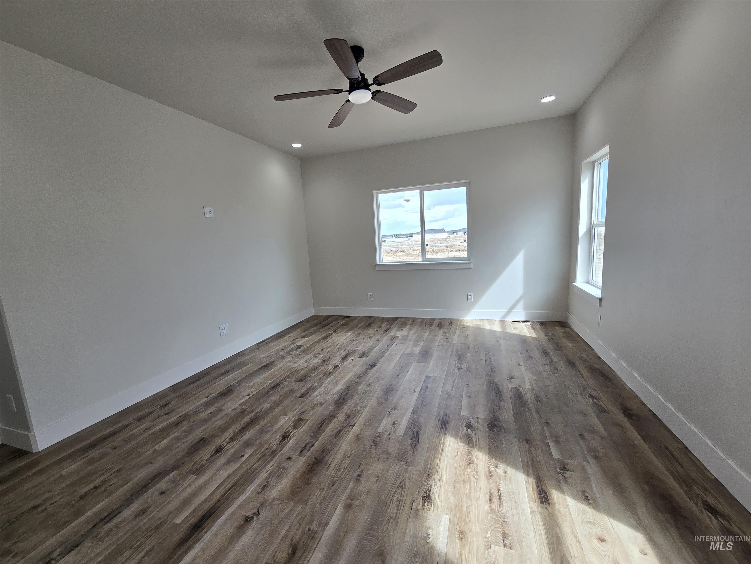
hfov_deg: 106.2
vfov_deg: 89.9
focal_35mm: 13
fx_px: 282
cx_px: 376
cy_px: 282
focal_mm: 2.2
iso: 50
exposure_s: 1/258
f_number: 2.2
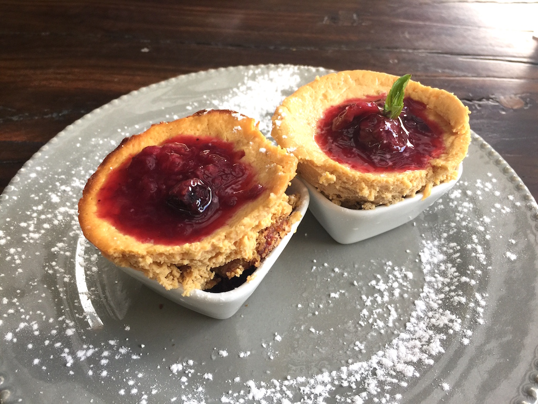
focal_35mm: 29
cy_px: 202
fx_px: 451
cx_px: 269
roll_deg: -2.3
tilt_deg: -44.8
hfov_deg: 61.7
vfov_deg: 48.2
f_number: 2.2
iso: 32
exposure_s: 1/30
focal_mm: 4.15
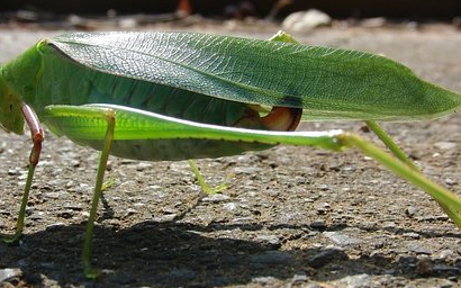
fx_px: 615
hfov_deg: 41.0
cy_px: 148
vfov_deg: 26.3
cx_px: 205
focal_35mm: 49
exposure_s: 1/160
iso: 100
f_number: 8.5
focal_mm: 6.42
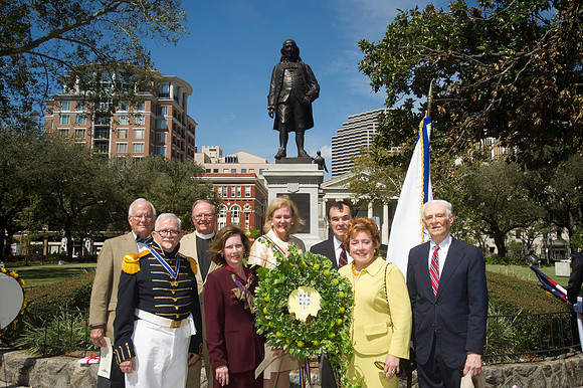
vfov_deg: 37.8
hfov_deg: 54.5
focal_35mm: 35
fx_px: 566
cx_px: 292
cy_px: 194
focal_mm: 35
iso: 200
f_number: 9
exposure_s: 1/250
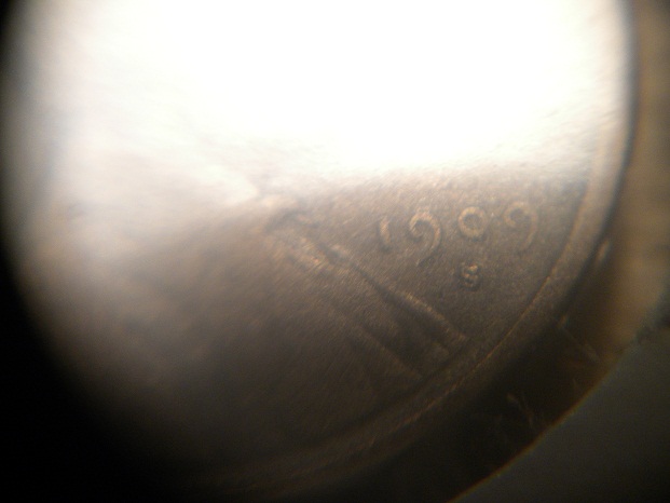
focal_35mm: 35
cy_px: 252
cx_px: 335
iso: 187
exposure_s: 1/66.6
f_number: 3.1
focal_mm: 6.3
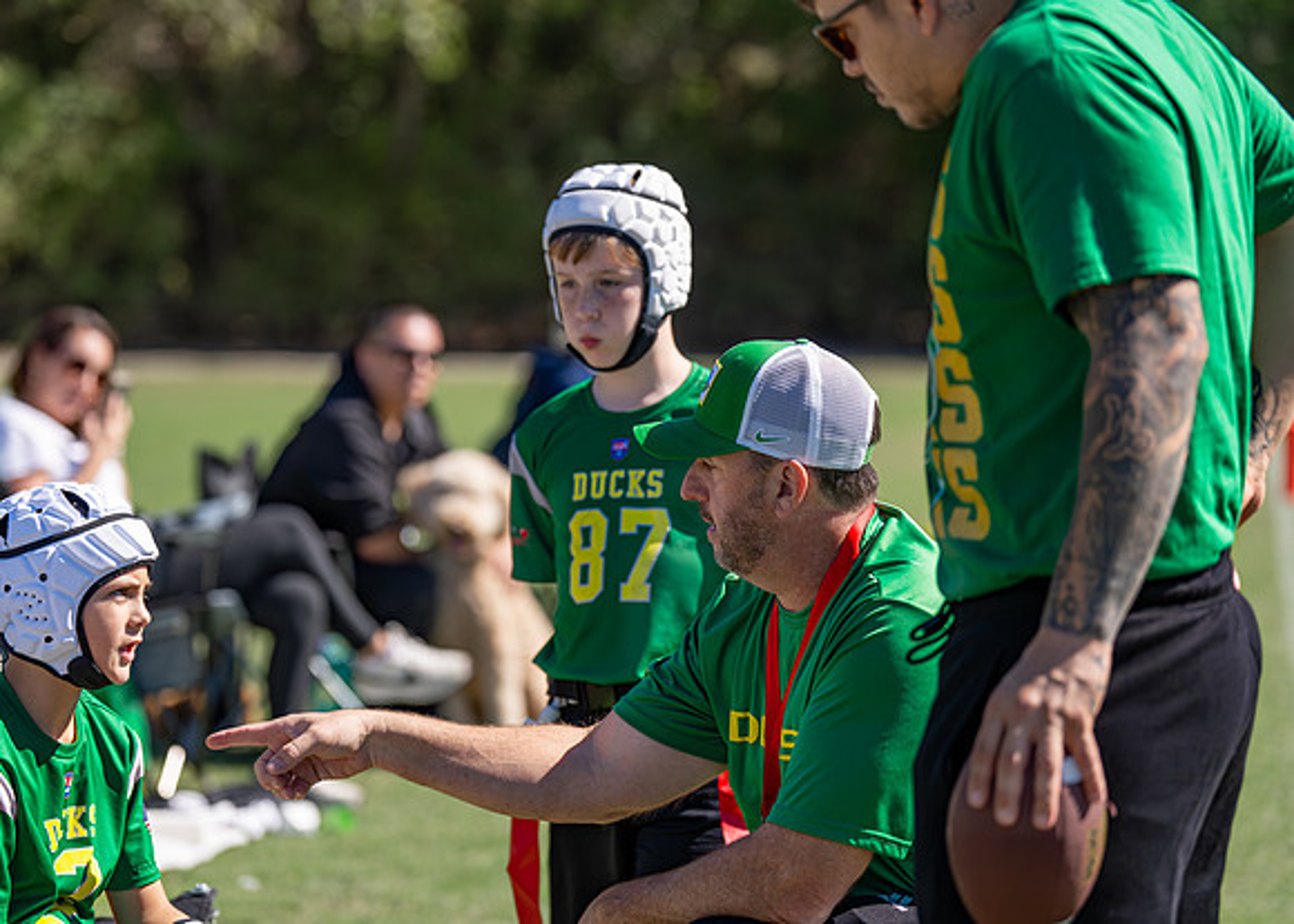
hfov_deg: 14.5
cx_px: 553
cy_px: 467
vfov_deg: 10.4
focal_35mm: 138
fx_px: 5073
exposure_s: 1/3200
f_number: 2.8
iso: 200
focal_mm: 123
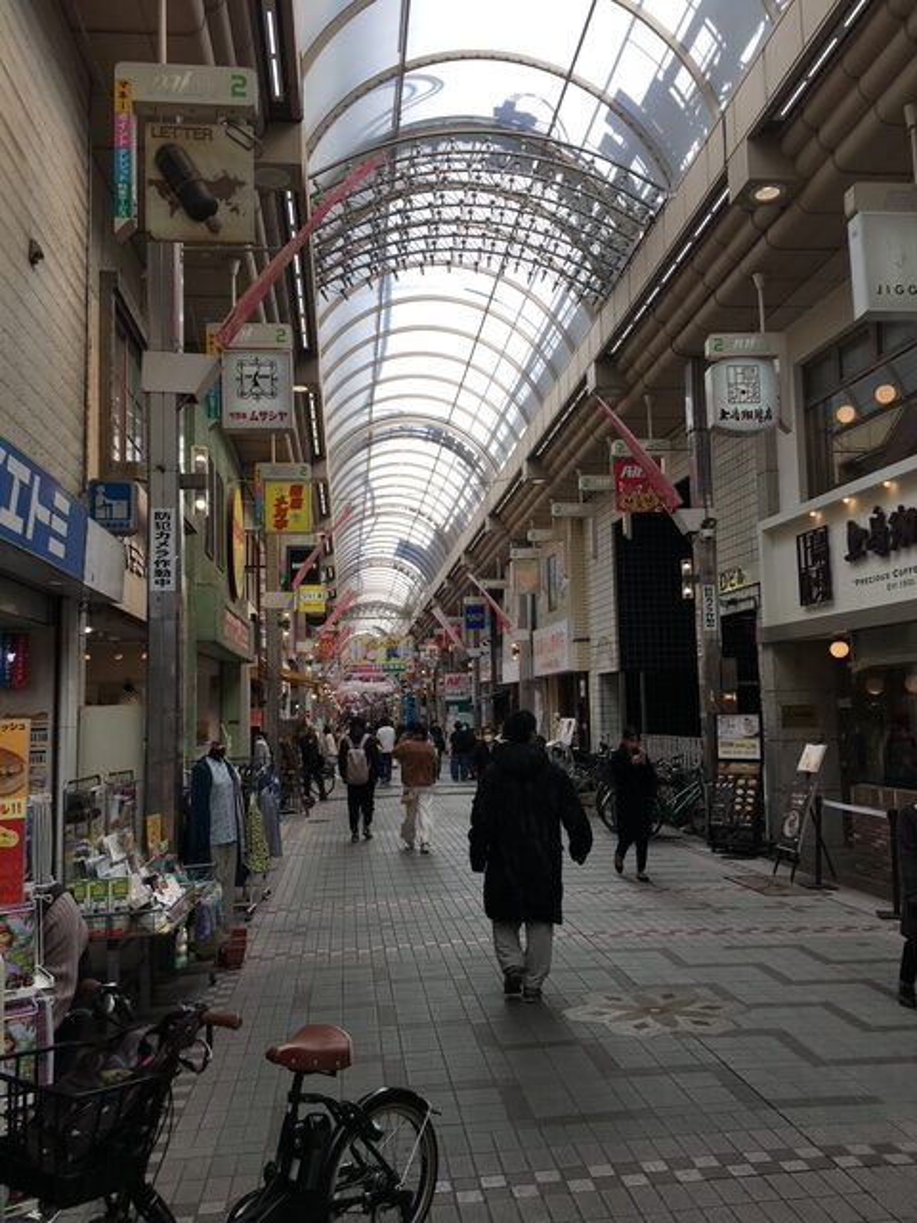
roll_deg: +1.0
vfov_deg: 61.7
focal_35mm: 29
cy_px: 612
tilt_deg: +5.7
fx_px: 1024
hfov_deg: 48.2
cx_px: 458
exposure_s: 1/553
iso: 25
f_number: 2.2
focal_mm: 4.15
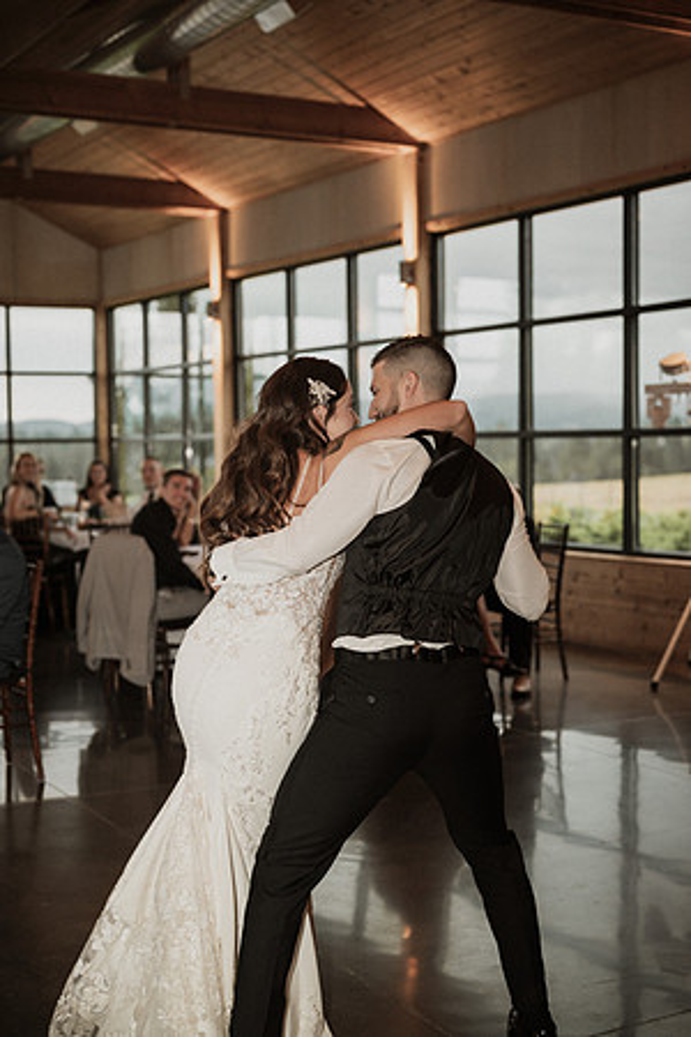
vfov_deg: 39.6
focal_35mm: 50
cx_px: 346
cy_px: 518
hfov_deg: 27.0
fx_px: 1439
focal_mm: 50
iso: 500
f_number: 2.8
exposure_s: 1/100
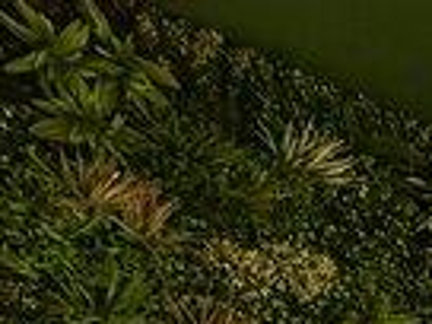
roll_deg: -1.6
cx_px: 727
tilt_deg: -11.6
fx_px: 824
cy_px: 658
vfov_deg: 16.6
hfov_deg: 21.7
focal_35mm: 66
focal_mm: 2.22
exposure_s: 1/50
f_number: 2.2
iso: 320
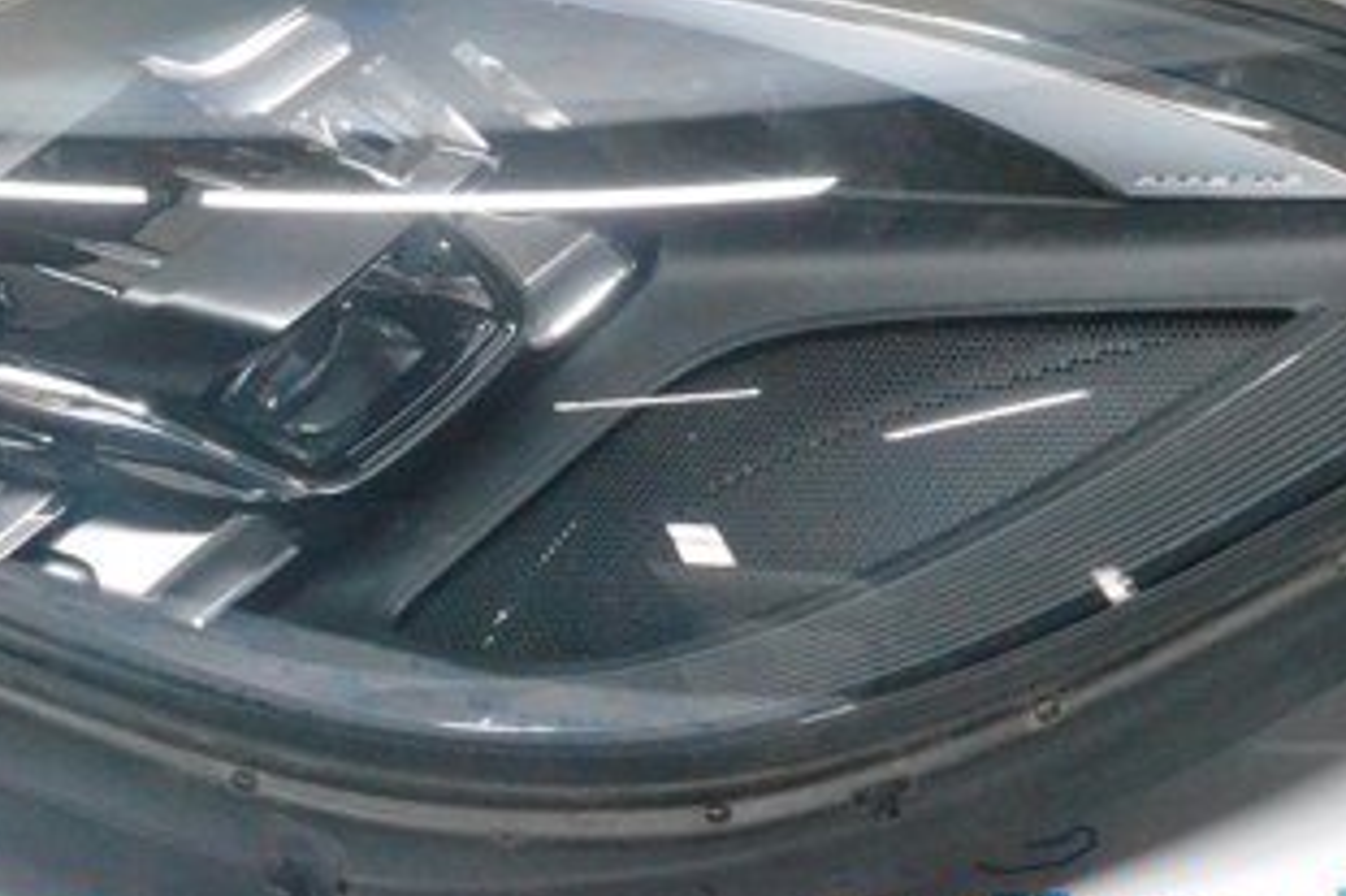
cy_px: 186
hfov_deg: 27.3
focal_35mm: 74
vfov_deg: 18.2
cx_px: 589
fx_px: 2765
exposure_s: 1/160
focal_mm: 24
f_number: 10
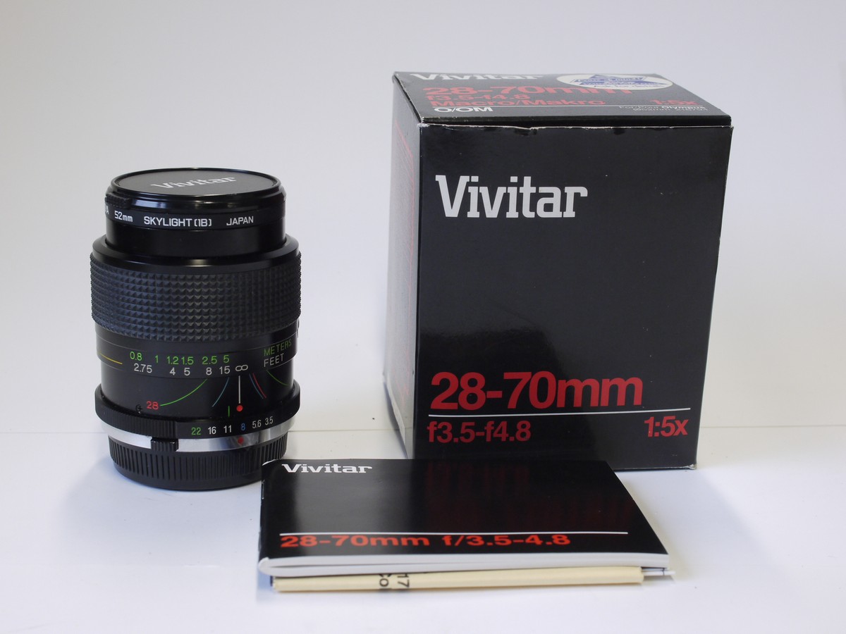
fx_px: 1466
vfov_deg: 24.4
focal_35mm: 60
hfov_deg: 32.2
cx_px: 423
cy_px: 317
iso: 400
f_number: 7.1
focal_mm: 30
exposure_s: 1/30
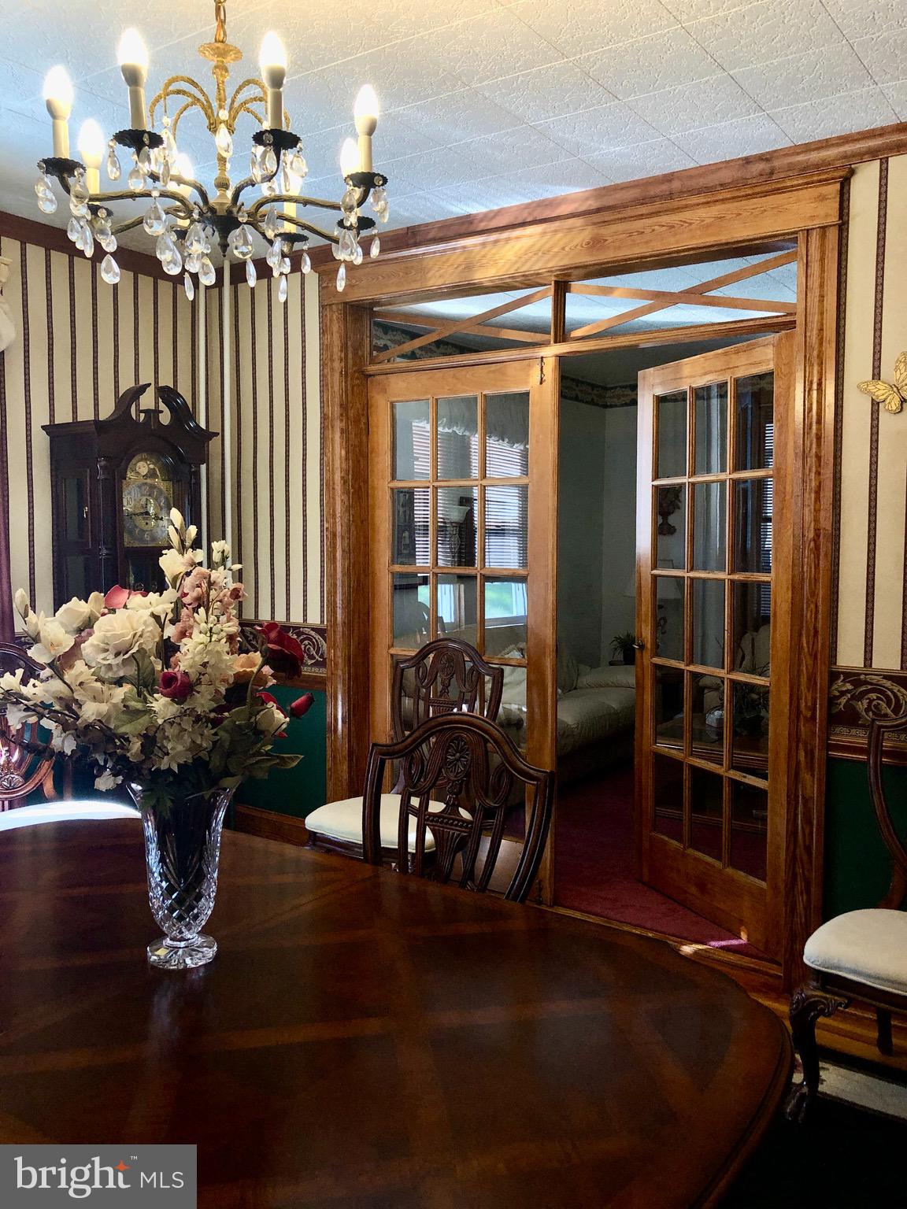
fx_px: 978
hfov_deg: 49.7
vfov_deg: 63.4
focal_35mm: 28
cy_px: 604
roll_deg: +0.4
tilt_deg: -3.2
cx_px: 454
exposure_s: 1/40
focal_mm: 3.99
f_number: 1.8
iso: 25
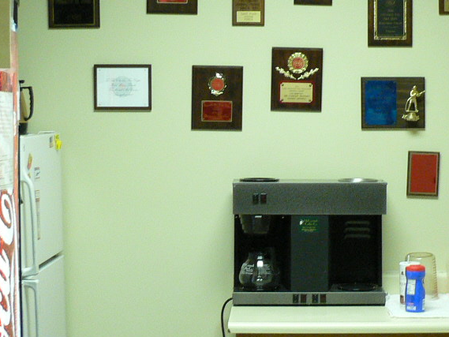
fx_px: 1168
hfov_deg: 21.6
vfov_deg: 16.4
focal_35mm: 90
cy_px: 196
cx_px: 318
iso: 200
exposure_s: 1/13
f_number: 2.8
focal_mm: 6.6
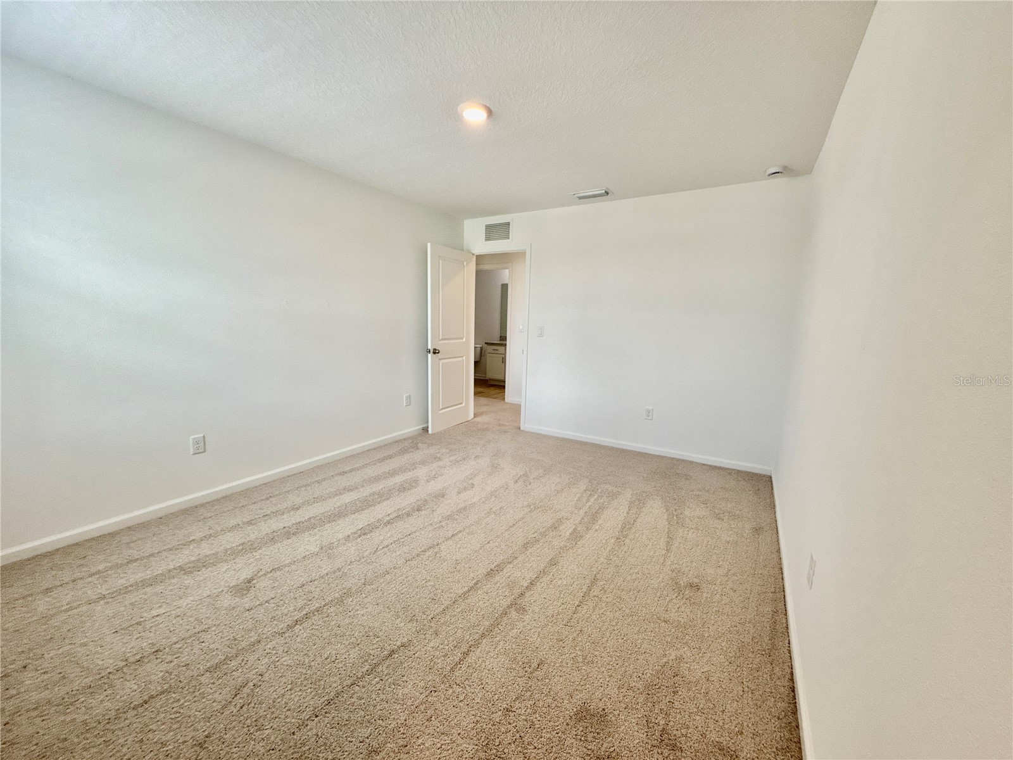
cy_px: 380
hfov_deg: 102.1
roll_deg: -2.1
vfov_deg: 85.7
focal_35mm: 14
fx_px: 410
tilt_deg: -9.3
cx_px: 506
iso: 125
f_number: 2.2
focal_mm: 2.22
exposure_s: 1/120
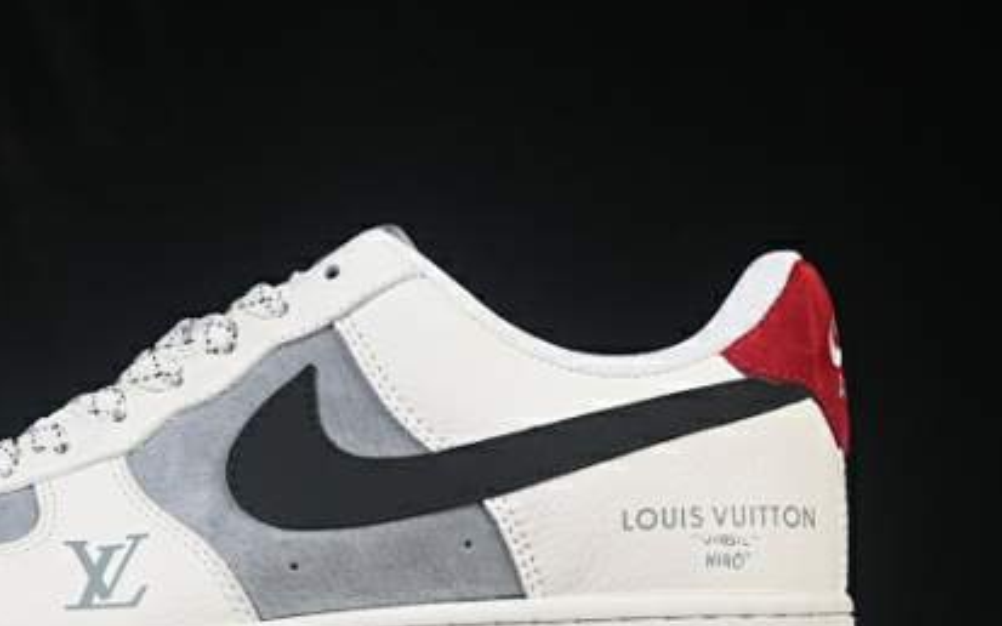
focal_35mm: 135
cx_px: 255
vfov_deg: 9.7
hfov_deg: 15.4
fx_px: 3686
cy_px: 405
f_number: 8
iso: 160
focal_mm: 50
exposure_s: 1/80
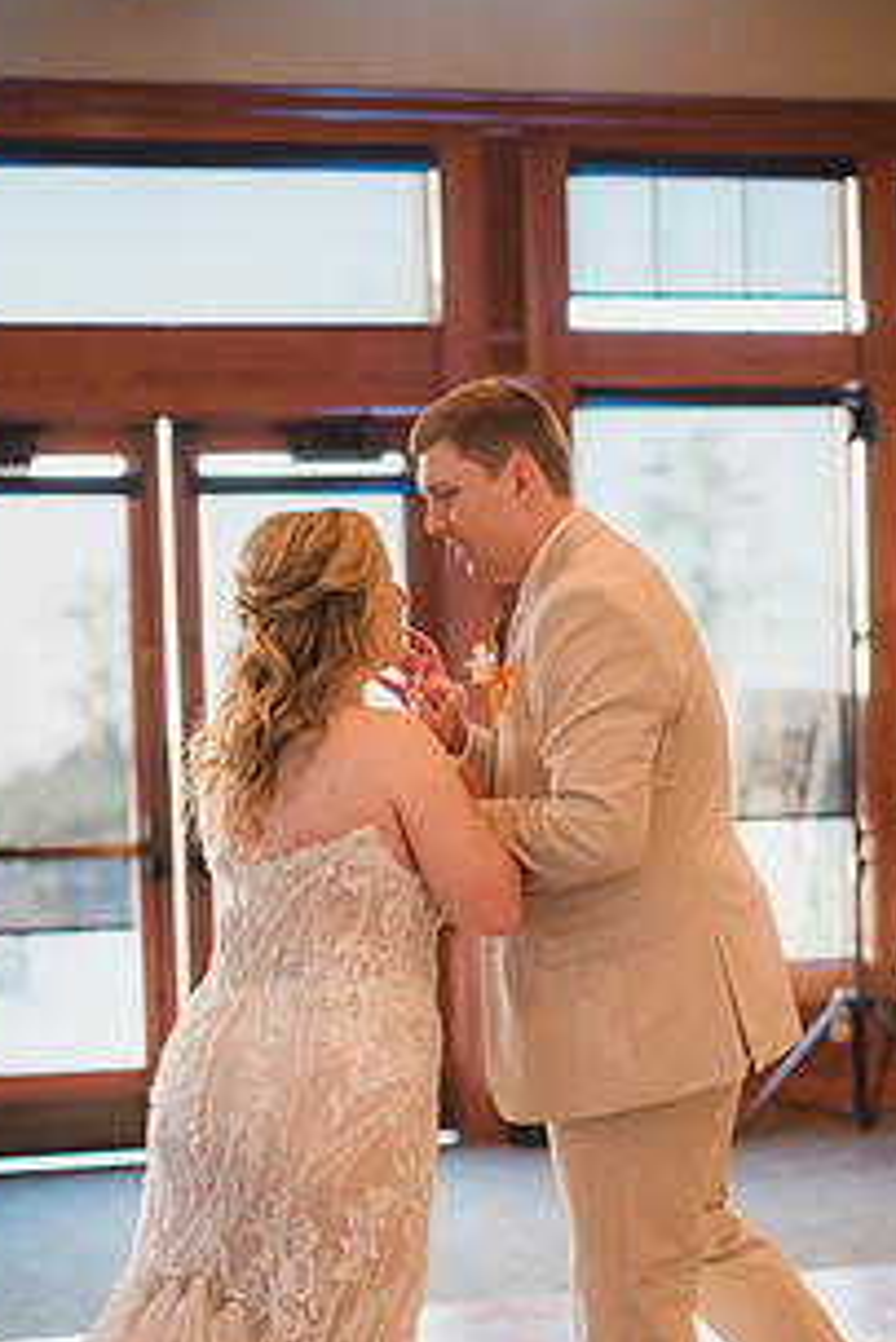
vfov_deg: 27.1
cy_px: 940
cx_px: 525
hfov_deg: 18.4
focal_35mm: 74
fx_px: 2759
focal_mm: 50
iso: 1250
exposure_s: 1/1250
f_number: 1.4
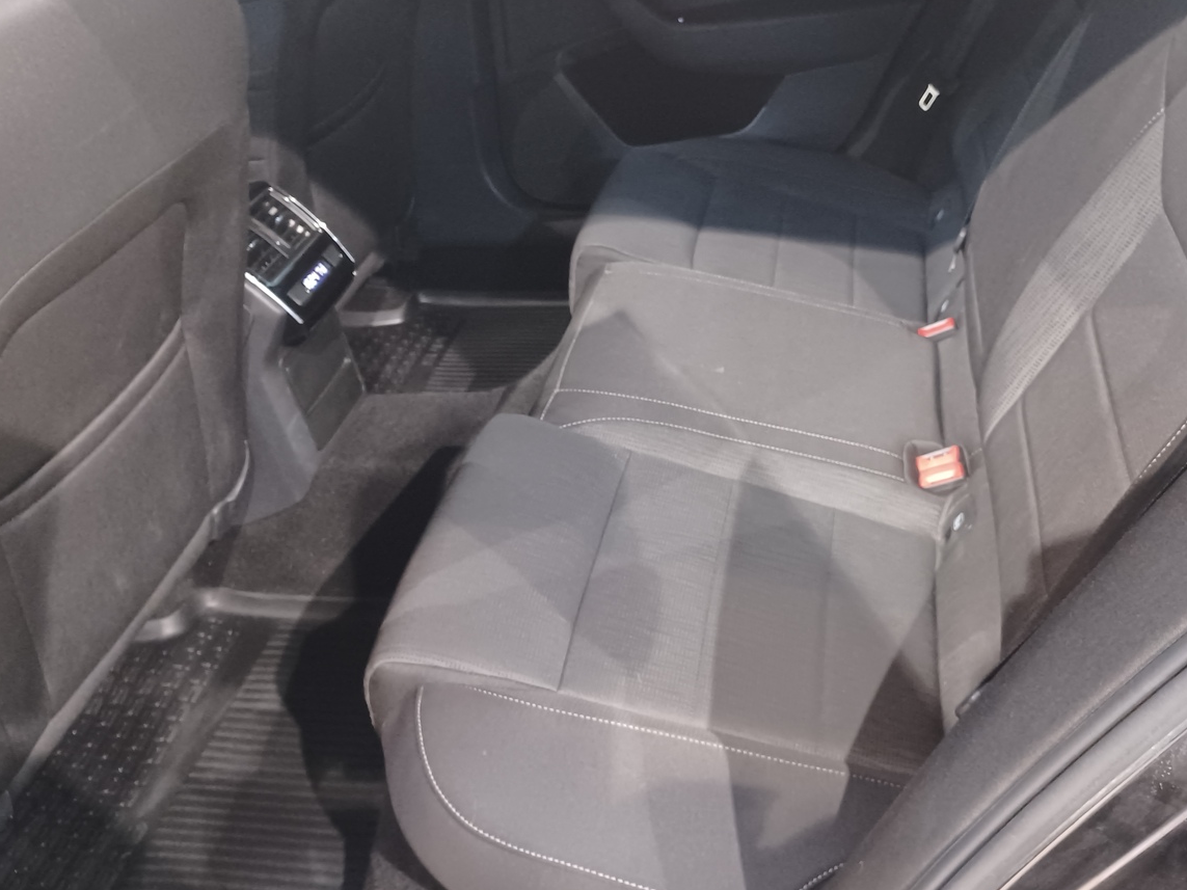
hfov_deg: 52.4
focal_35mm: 35
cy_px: 409
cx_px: 683
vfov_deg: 40.7
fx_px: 1200
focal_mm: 4.6
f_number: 1.8
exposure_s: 1/20
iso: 1250
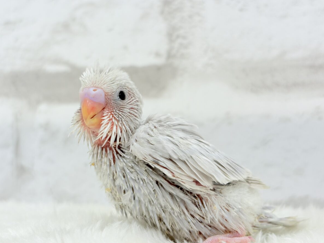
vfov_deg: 27.5
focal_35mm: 53
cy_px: 124
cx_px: 160
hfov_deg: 36.2
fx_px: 496
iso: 32
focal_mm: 5.96
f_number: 1.6
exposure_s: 1/50
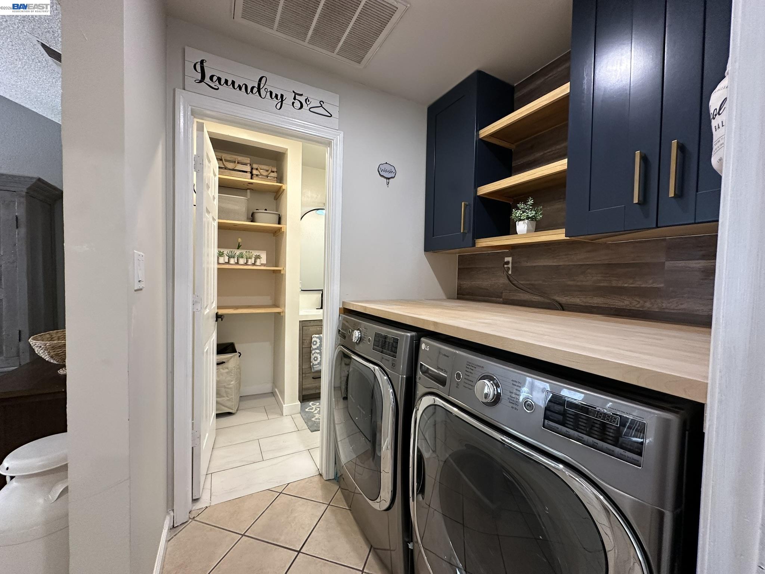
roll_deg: -1.4
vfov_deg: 85.7
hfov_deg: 102.1
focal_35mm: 14
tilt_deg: -1.0
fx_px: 309
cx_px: 382
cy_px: 287
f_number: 2.2
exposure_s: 1/60
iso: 200
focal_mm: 2.22
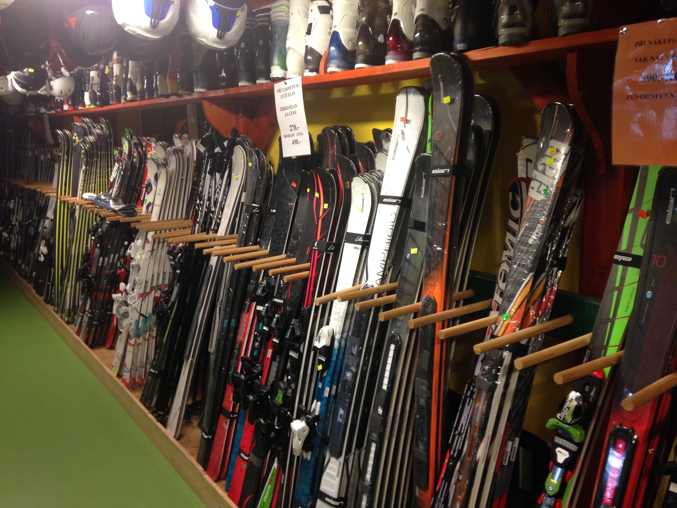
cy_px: 254
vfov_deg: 42.9
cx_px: 338
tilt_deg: -11.1
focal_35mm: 33
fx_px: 645
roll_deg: +1.0
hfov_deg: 55.4
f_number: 2.4
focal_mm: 4.12
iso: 100
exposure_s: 1/20
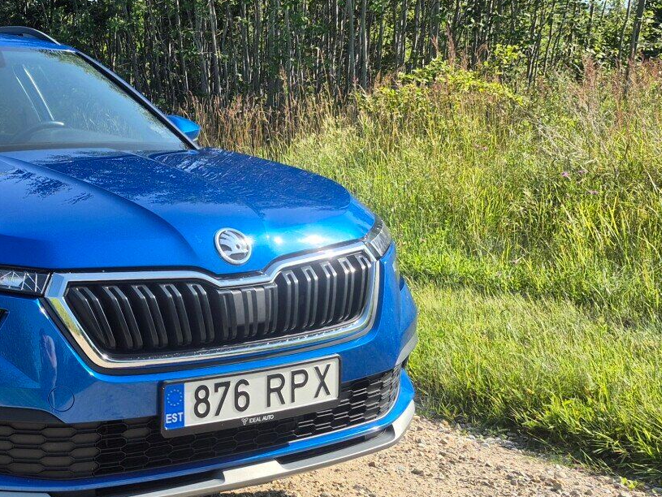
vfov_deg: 26.6
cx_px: 62
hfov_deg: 33.1
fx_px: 1052
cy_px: 258
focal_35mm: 55
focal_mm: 5.4
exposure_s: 1/758
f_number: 1.8
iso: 25
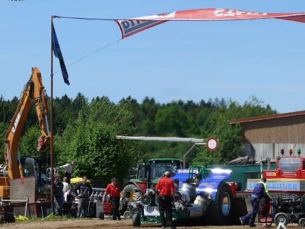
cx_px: 193
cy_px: 113
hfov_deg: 11.5
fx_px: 1507
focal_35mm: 171
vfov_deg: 8.7
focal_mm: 26.7
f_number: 6.3
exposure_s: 1/500
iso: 100
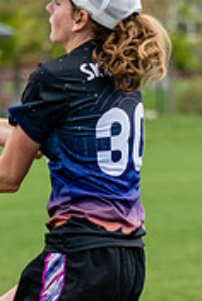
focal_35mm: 625
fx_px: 5239
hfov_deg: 2.2
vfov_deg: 3.3
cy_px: 296
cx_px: 67
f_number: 2.8
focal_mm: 90
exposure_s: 1/2000
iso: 400
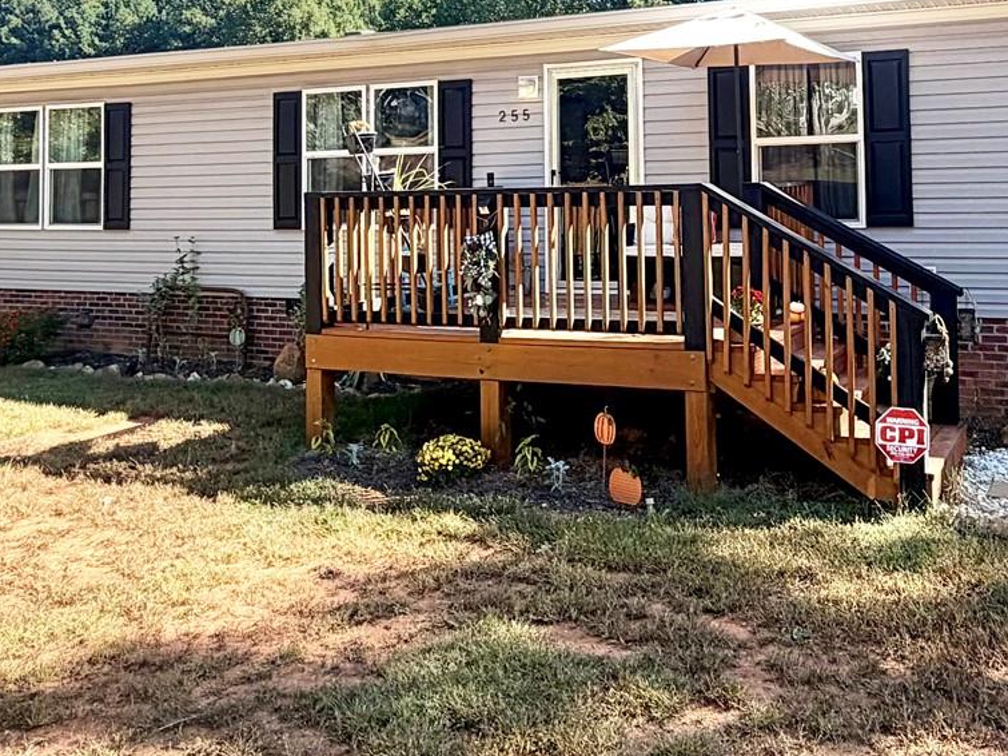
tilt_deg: +2.6
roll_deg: +2.1
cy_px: 140
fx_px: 1106
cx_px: 690
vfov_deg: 36.3
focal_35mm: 38
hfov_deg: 48.0
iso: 40
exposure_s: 1/770
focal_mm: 2.22
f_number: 2.2
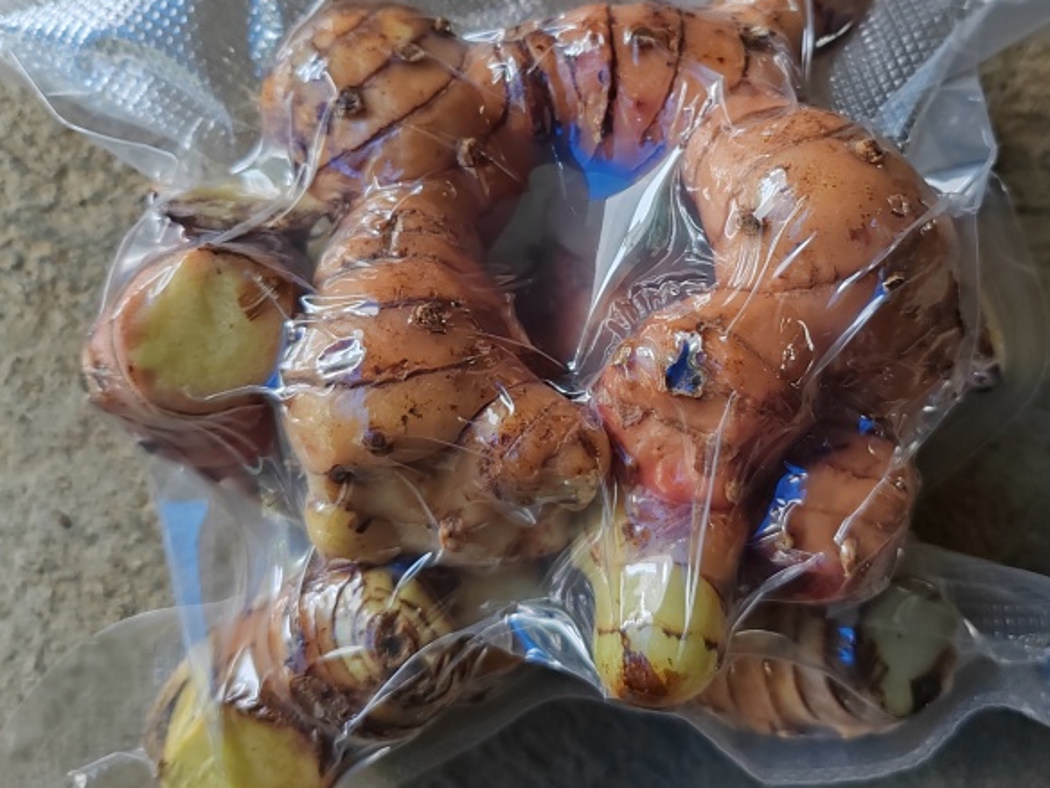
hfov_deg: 50.0
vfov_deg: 38.2
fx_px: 1122
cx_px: 606
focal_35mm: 37
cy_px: 257
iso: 800
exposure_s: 1/100
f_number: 1.8
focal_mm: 6.14
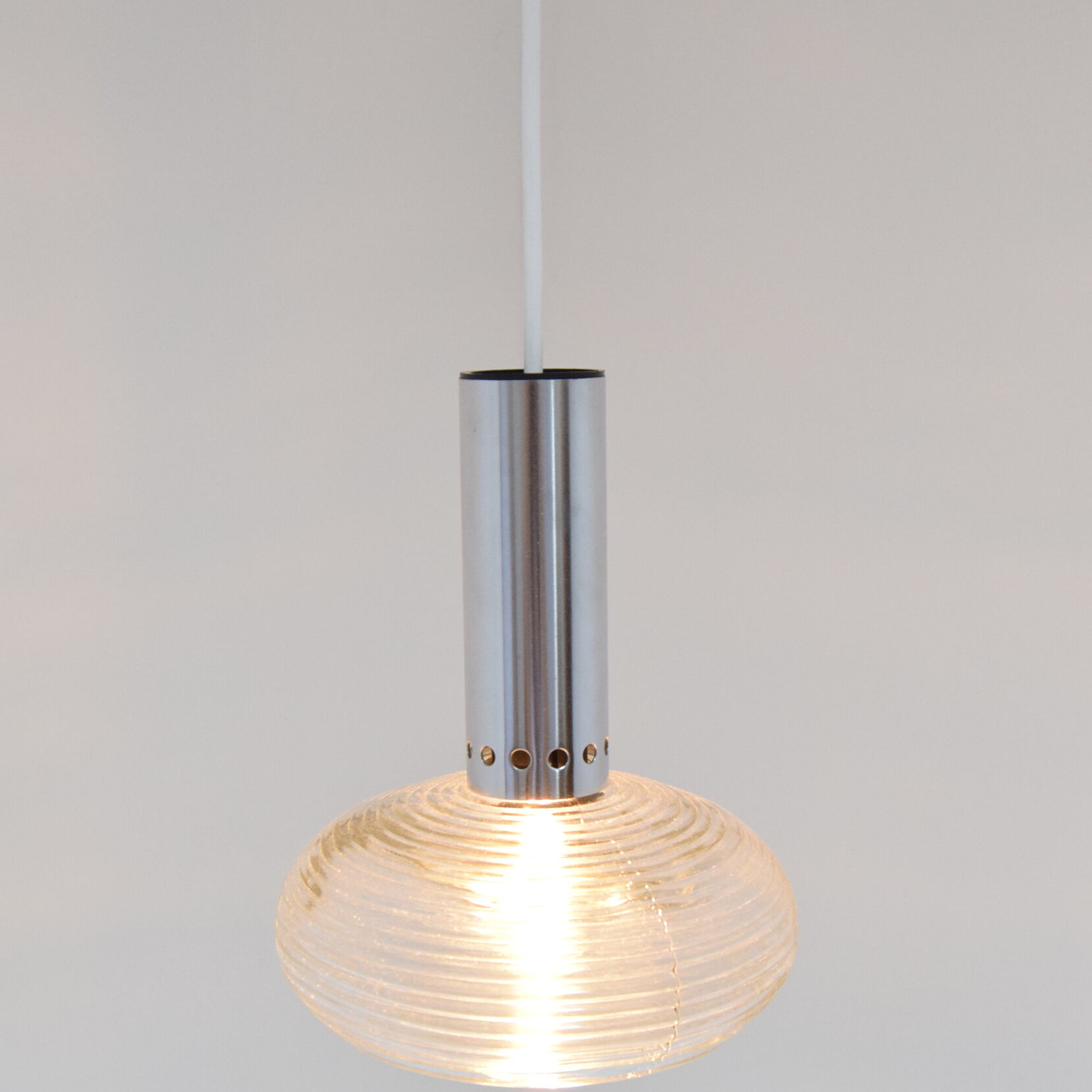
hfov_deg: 31.1
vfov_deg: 31.0
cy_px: 627
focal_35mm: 55
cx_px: 552
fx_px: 1963
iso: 1600
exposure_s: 1/125
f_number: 5.6
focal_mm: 24
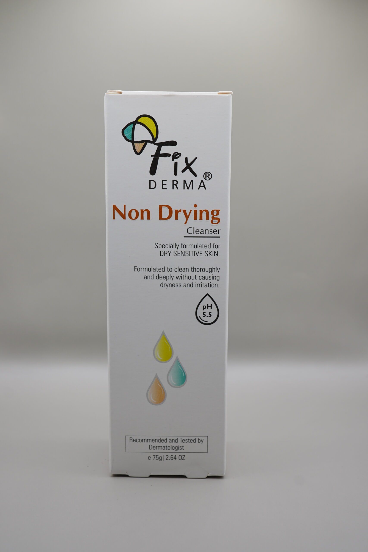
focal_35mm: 36
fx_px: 552
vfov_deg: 53.1
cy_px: 276
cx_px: 184
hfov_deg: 36.9
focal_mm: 24
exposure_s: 1/80
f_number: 6.3
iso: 200
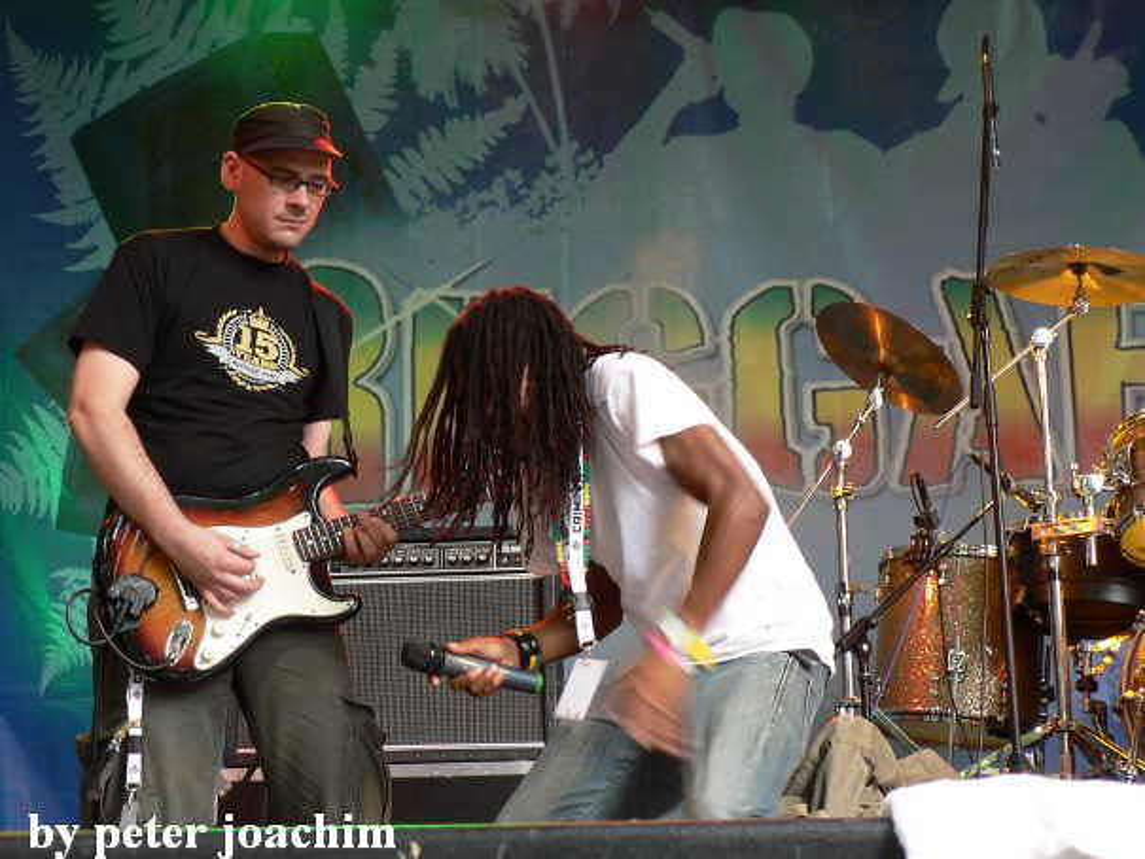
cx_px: 572
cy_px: 430
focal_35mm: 62
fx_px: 2051
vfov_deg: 23.7
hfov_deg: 31.2
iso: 64
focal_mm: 10.7
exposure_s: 1/40
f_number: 3.2
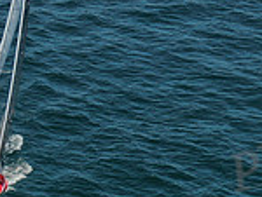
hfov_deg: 10.7
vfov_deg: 8.0
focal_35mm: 185
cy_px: 67
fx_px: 1402
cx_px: 131
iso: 100
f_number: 3.8
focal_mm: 8.6
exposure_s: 1/1000
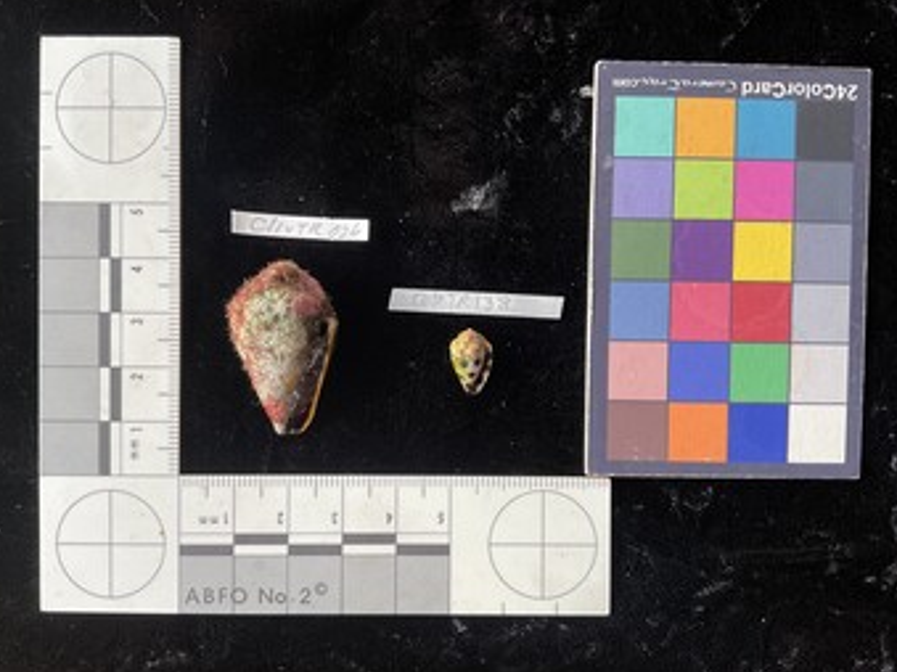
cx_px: 445
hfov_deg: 60.0
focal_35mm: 30
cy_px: 335
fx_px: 777
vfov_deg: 46.8
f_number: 1.8
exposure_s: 1/120
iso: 40
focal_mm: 3
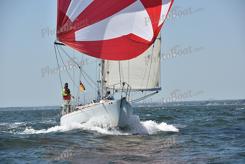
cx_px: 122
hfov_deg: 13.2
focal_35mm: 155
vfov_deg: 8.9
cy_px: 82
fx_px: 1055
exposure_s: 1/1250
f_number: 8
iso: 250
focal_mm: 155
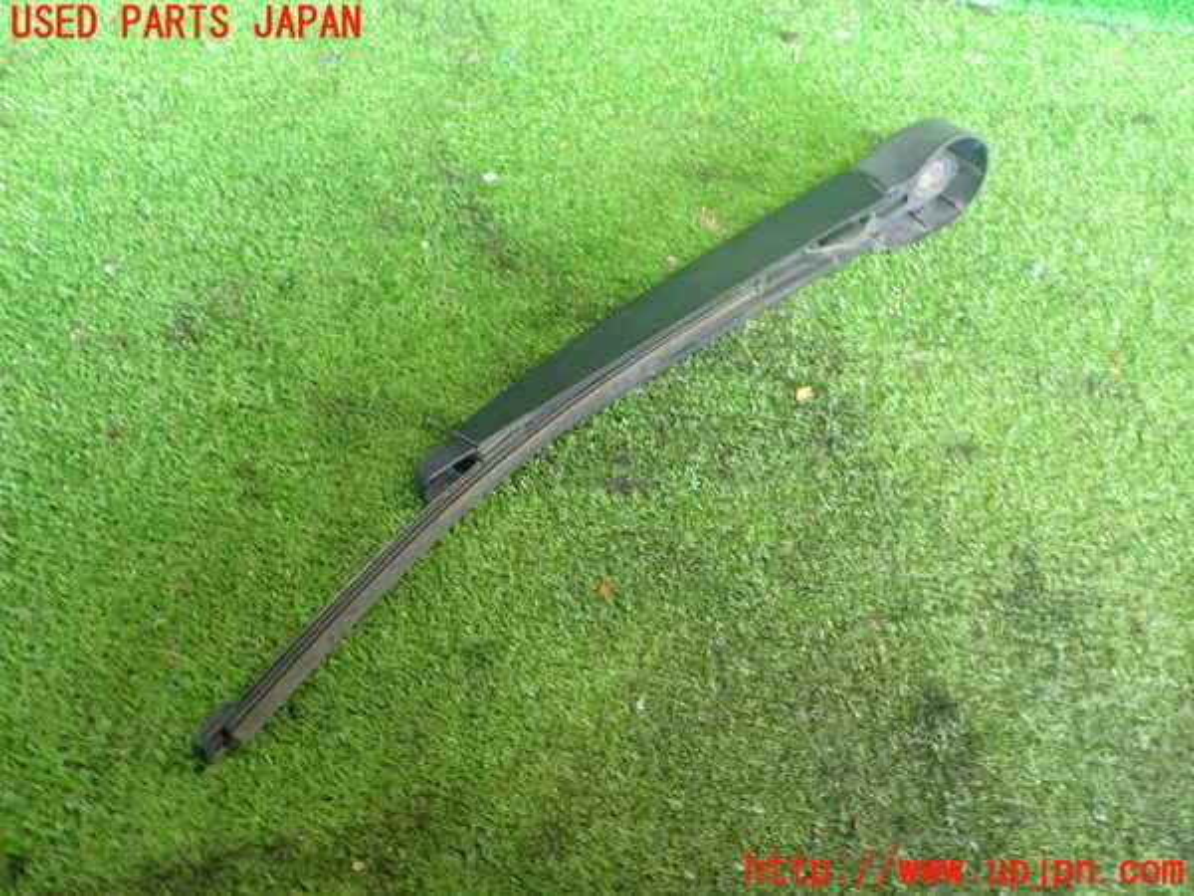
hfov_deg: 60.0
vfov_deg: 46.8
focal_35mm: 30
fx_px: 1035
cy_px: 448
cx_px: 597
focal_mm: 5.4
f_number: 2.3
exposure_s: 1/30
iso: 400
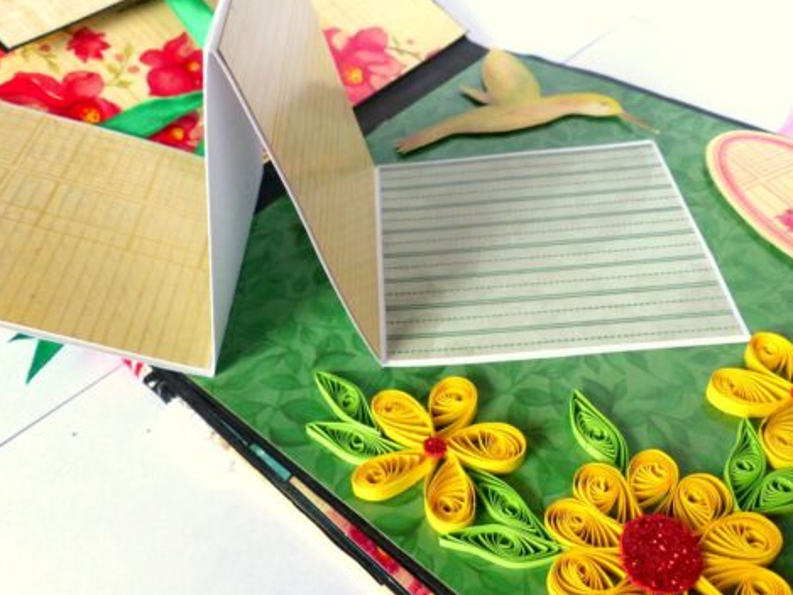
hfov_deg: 56.8
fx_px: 733
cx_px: 391
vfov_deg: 44.1
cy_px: 264
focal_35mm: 32
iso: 100
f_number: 2.8
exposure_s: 1/200
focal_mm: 4.5
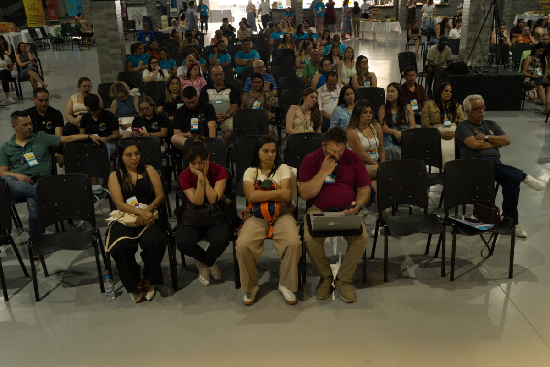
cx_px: 275
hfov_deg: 54.4
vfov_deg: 37.9
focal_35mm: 35
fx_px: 535
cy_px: 184
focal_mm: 35
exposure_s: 1/80
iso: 5000
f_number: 5.6
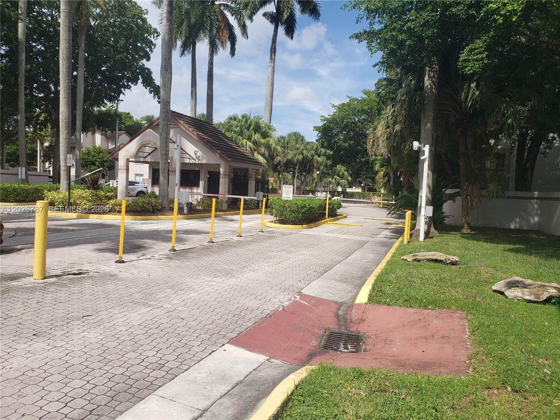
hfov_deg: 67.3
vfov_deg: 53.1
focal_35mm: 26
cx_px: 280
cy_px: 210
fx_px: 421
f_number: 2.4
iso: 50
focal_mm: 4.3
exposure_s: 1/1454
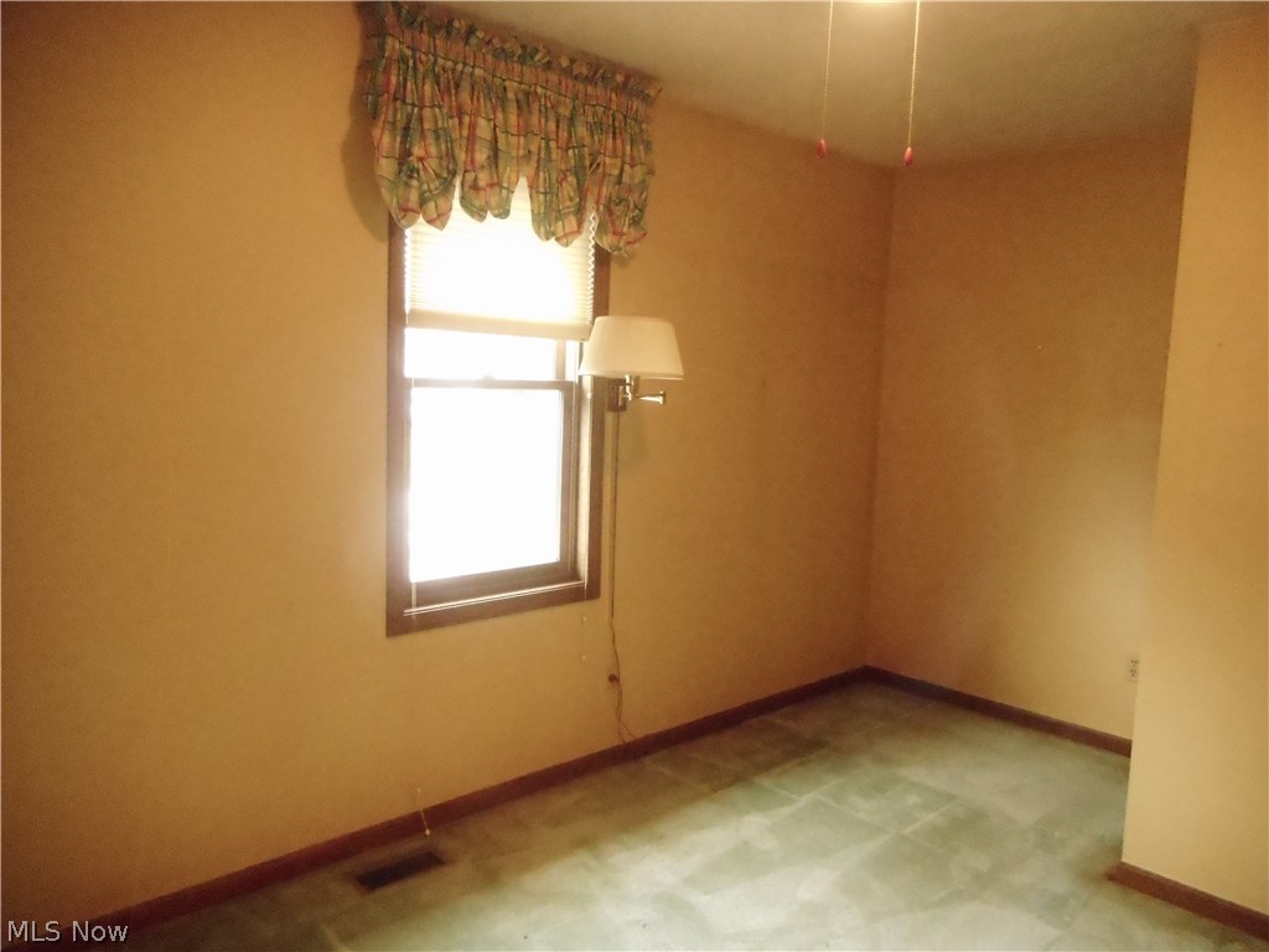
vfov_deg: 54.9
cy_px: 476
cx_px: 634
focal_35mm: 25
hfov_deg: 69.4
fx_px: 916
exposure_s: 1/25
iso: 1600
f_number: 3.7
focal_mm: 4.5
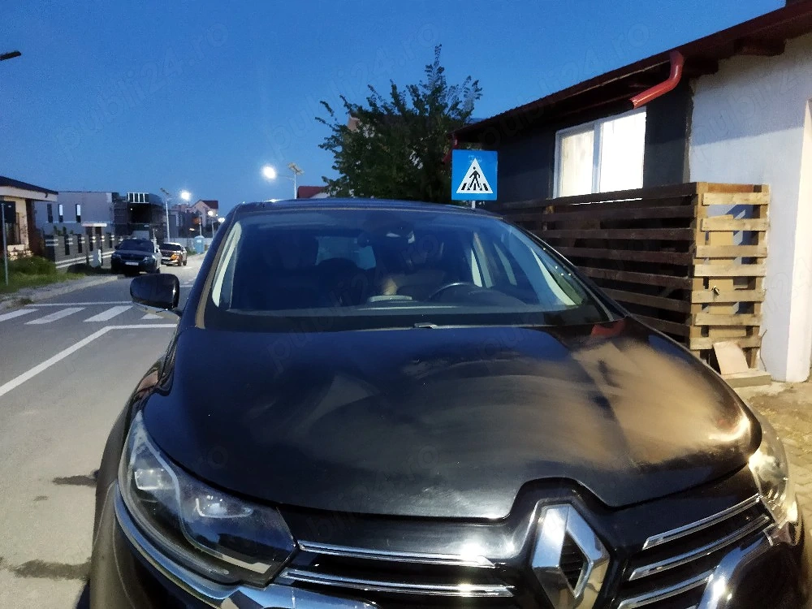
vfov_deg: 51.4
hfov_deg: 65.3
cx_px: 406
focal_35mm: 27
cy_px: 304
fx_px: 633
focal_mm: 4.71
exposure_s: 1/14
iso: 834
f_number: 1.79
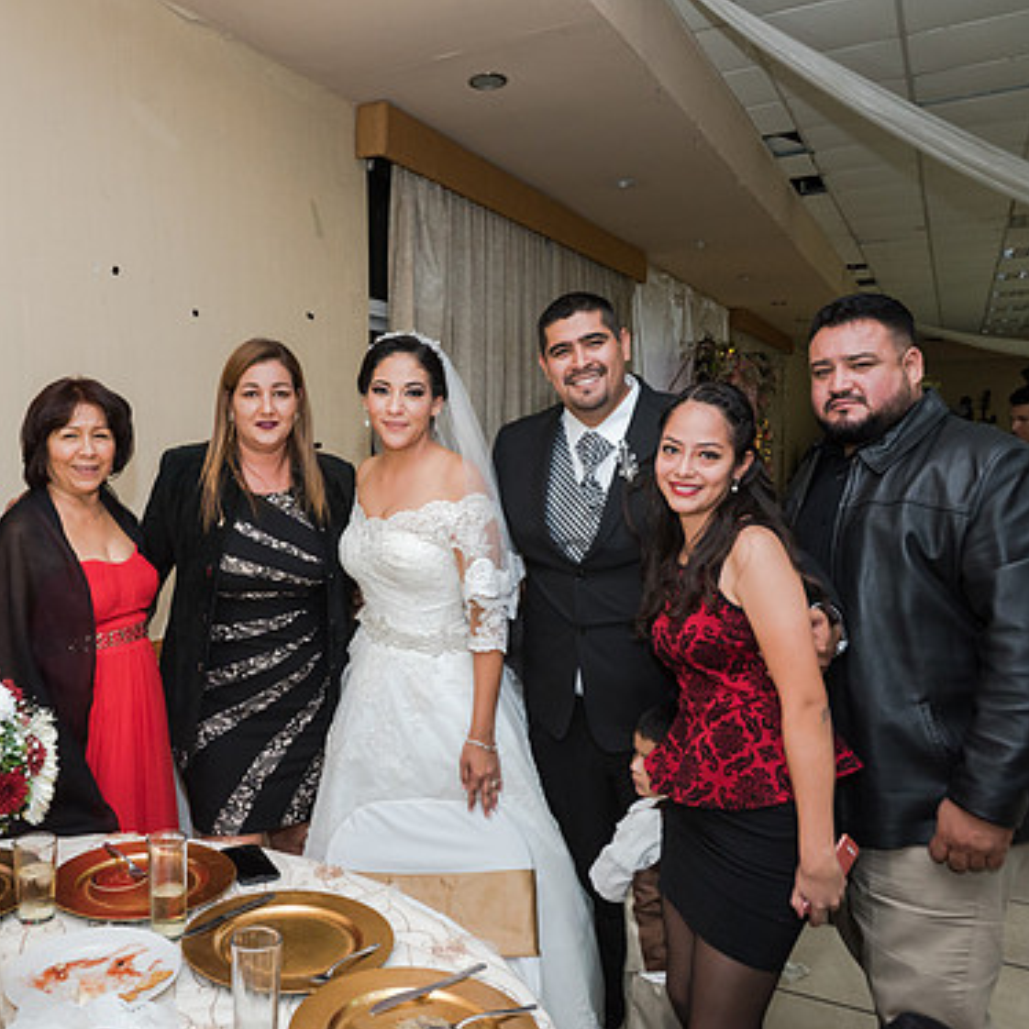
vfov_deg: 55.6
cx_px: 358
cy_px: 508
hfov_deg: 54.7
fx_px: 975
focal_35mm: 29
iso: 1600
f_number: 4
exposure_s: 1/100
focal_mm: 22
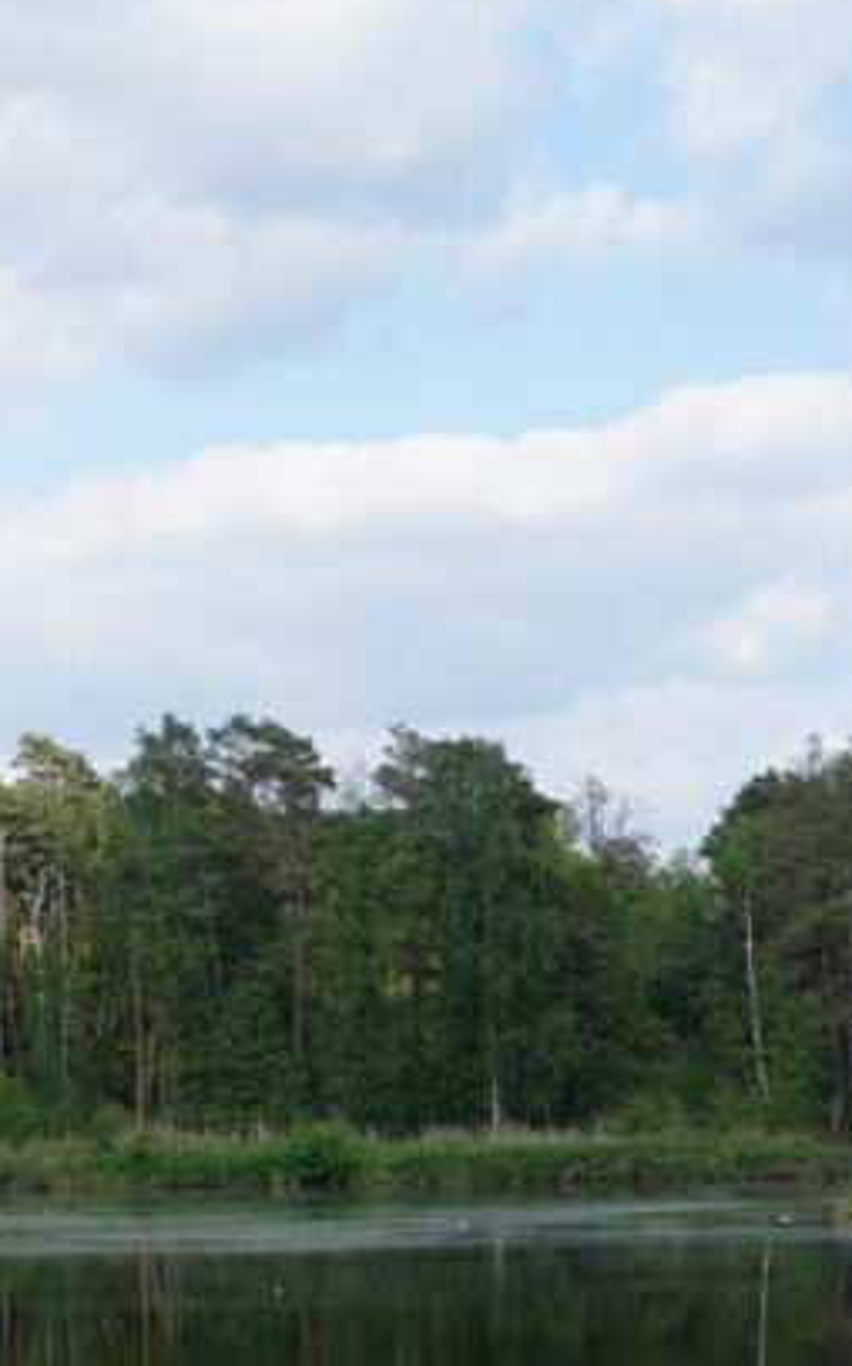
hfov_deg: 12.7
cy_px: 1069
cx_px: -600
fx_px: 3533
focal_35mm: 95
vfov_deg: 21.6
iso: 160
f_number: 4
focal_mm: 37
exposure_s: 1/800
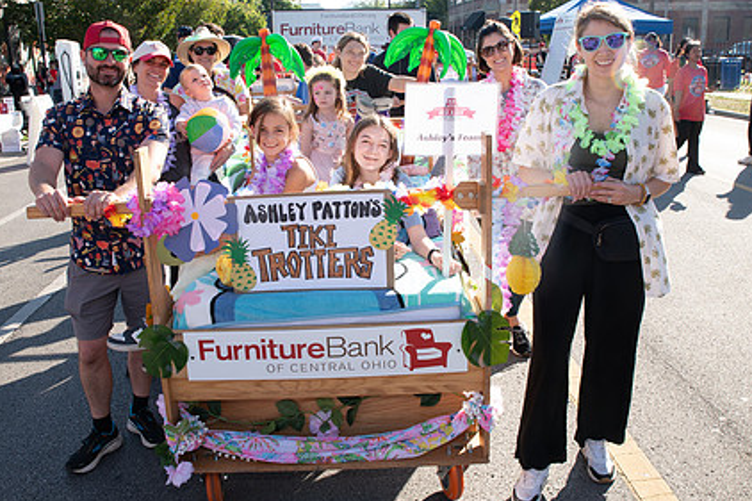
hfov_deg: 57.2
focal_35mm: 33
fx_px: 689
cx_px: 367
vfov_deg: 39.9
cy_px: 223
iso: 250
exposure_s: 1/125
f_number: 9
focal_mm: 24
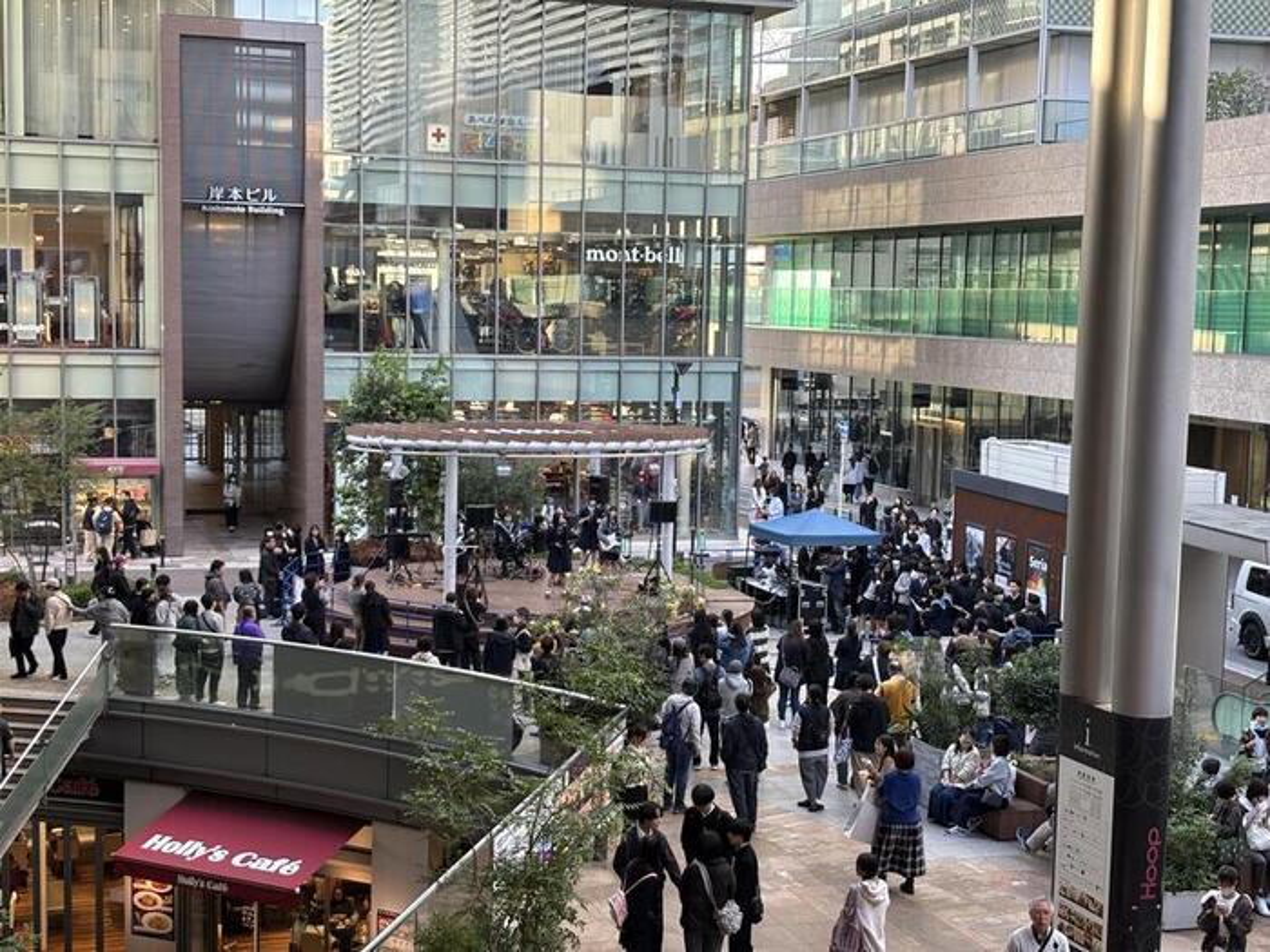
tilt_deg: -6.8
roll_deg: -1.1
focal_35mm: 52
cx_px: 635
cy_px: 476
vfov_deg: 28.0
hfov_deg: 36.8
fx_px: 1908
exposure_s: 1/113
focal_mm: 5.96
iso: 40
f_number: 1.6
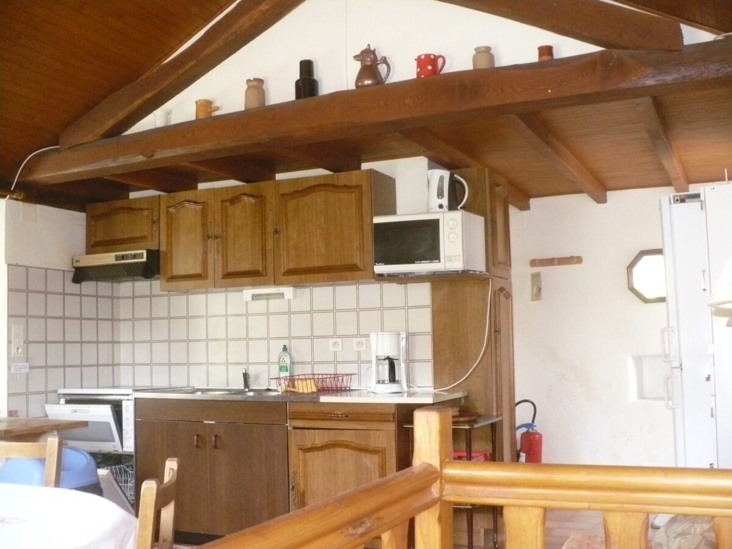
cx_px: 366
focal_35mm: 37
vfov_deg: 38.7
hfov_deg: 50.1
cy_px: 274
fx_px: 782
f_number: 2.8
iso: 400
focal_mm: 6.1
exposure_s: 1/30
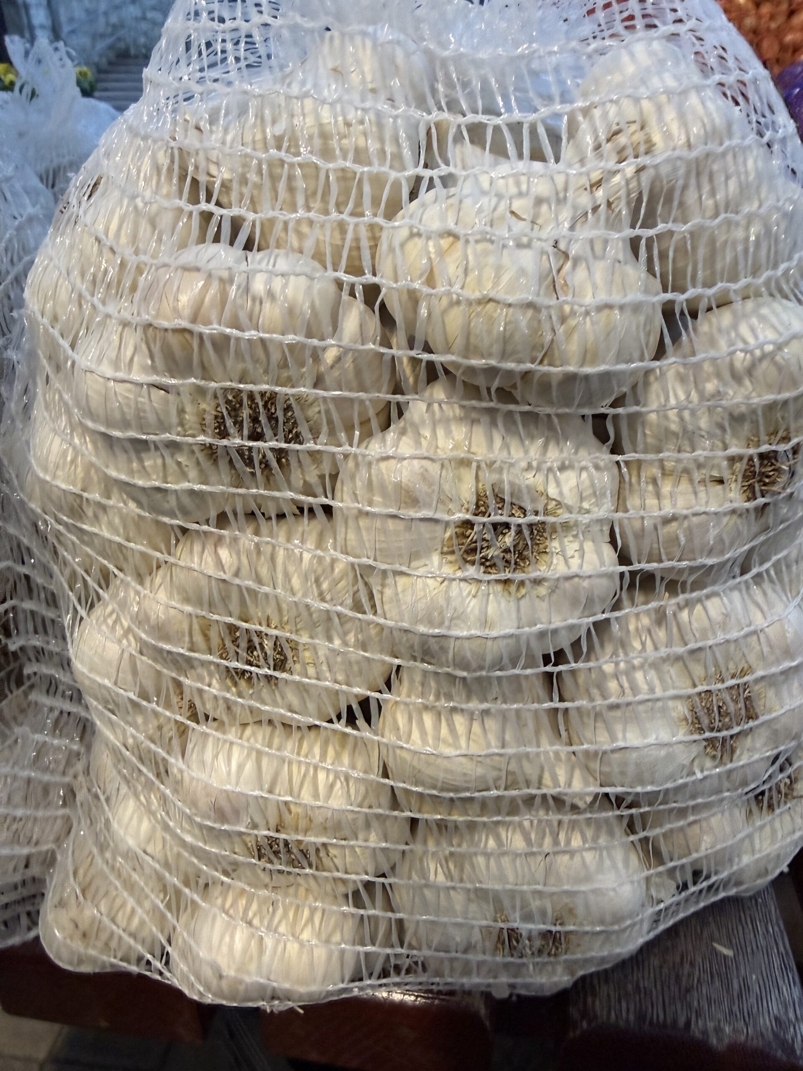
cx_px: 402
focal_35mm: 24
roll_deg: -0.2
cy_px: 536
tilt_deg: -27.5
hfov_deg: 56.8
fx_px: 742
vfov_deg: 71.6
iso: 320
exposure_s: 1/92
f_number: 2.2
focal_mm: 2.22
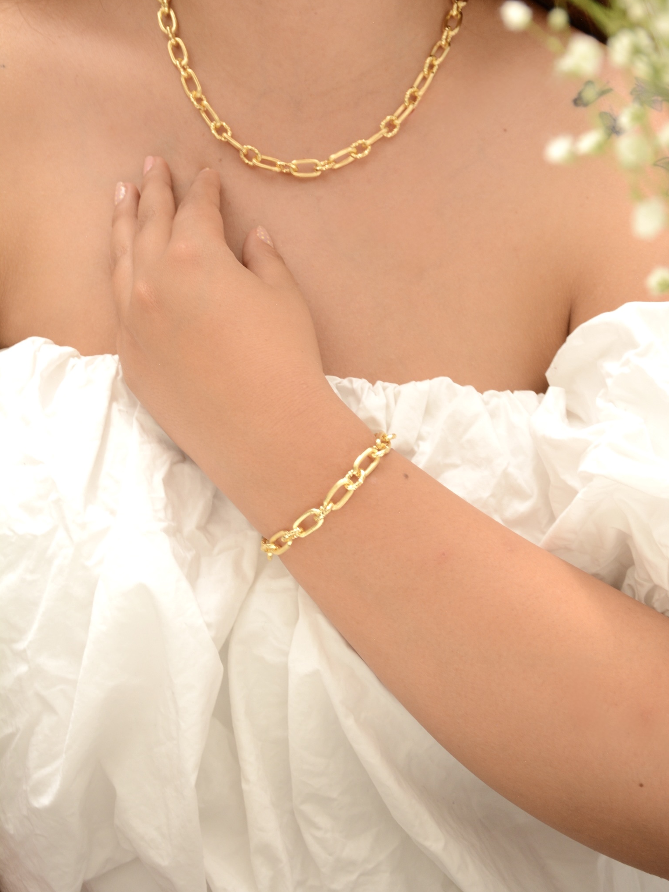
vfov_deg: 23.8
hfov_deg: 18.0
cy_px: 440
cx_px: 336
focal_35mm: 82
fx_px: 2113
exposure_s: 1/320
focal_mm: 50
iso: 500
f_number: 9
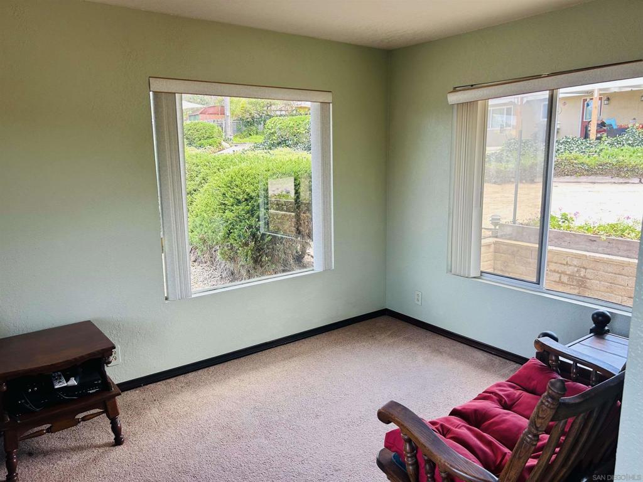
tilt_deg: -9.2
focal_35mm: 26
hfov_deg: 67.3
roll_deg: +1.0
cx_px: 322
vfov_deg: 53.1
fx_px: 483
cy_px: 241
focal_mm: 5.7
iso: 50
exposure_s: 1/121
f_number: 1.5
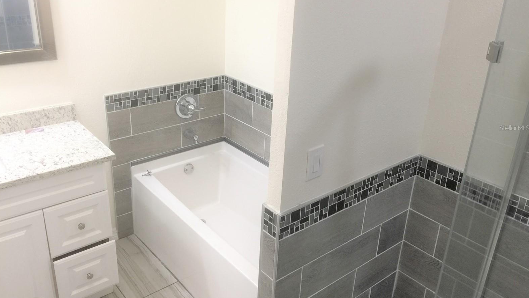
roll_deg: -3.1
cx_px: 263
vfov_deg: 36.6
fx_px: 449
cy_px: 128
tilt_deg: -21.5
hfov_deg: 61.0
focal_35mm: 32
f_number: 2.2
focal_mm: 4.15
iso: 32
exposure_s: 1/40
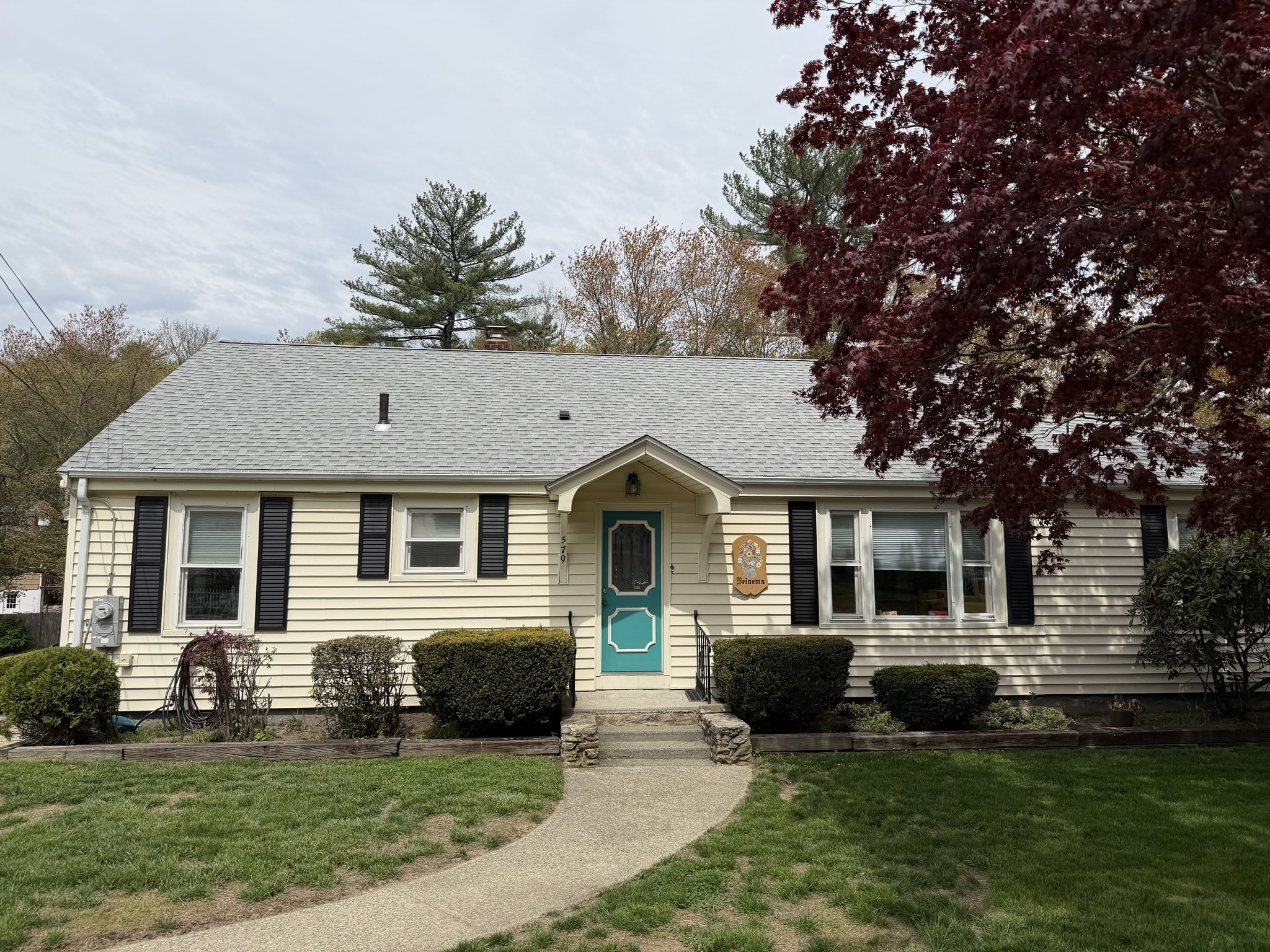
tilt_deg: +5.8
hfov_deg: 71.6
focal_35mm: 24
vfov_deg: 56.8
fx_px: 881
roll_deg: +0.7
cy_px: 476
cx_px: 635
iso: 80
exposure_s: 1/7353
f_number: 1.78
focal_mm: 6.76
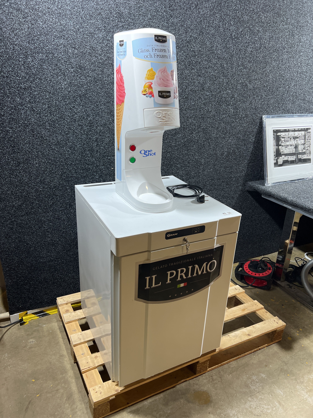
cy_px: 209
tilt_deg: -21.6
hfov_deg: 53.1
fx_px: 313
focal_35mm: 26
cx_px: 156
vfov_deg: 67.3
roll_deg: -2.9
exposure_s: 1/100
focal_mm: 5.7
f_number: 1.5
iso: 125
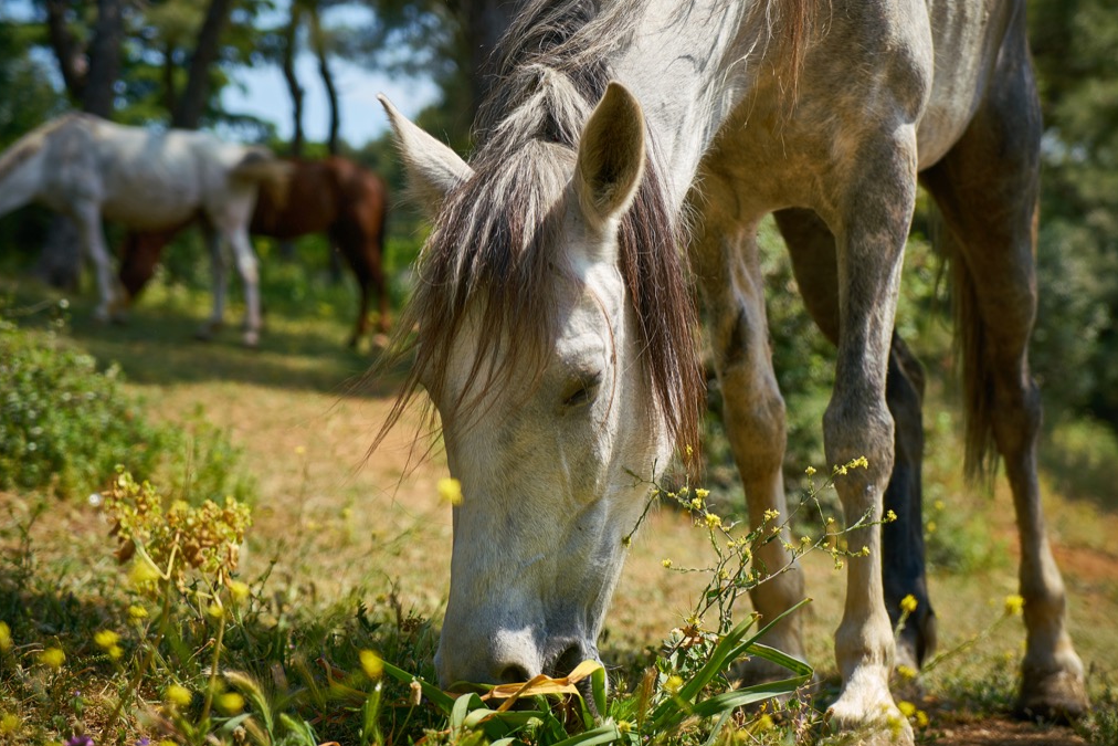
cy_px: 336
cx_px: 593
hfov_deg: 24.5
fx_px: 2578
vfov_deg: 16.5
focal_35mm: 83
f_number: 4
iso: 100
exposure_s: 1/500
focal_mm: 70
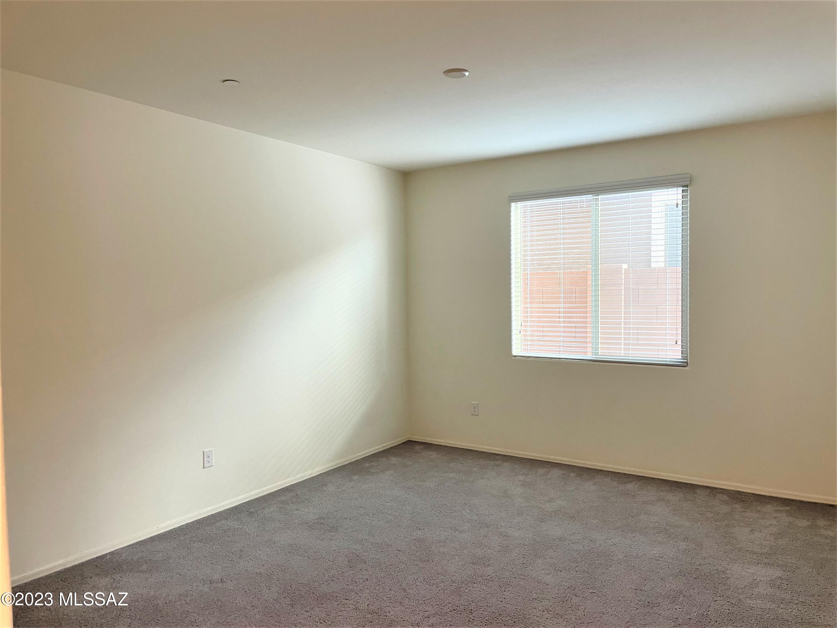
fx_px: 629
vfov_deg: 53.1
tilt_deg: -0.8
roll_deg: +1.0
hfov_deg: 67.3
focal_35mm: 26
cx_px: 418
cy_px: 314
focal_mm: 4.2
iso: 100
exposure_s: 1/60
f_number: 1.6
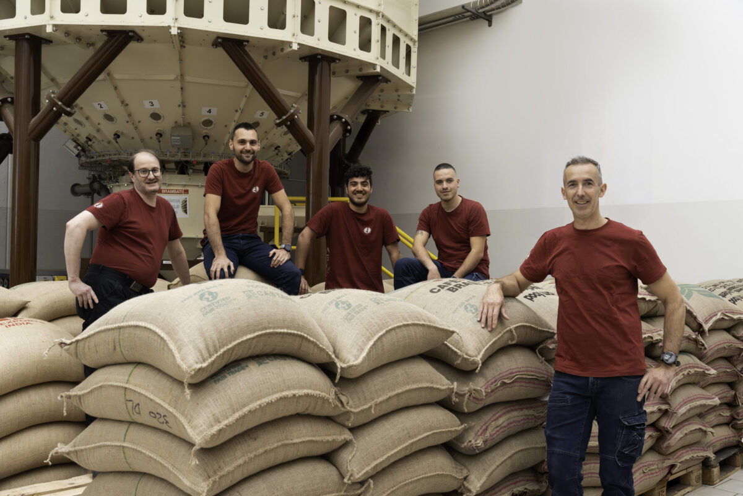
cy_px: 248
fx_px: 770
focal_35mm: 37
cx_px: 372
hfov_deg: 51.5
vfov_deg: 35.7
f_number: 5.6
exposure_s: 1/250
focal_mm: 37.3
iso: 2500
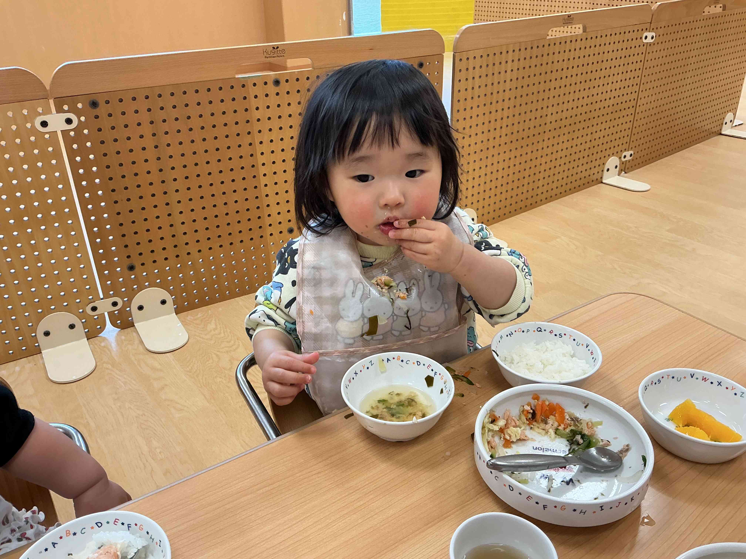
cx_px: 373
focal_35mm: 29
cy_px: 280
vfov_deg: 48.2
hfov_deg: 61.7
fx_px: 625
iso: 50
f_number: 1.8
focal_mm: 3
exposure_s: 1/120
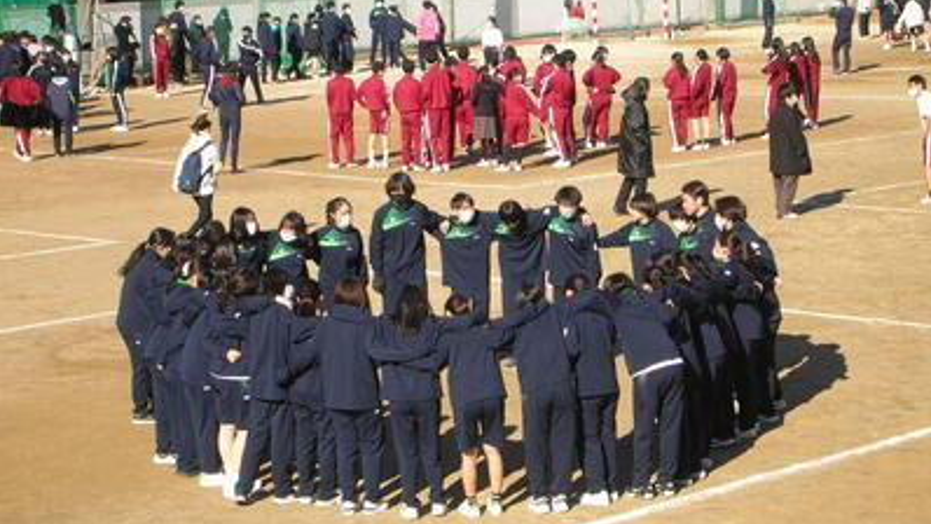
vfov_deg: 10.5
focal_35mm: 115
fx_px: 2839
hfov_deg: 18.6
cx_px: 466
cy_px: 302
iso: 50
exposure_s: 1/236
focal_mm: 17.4
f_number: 4.9
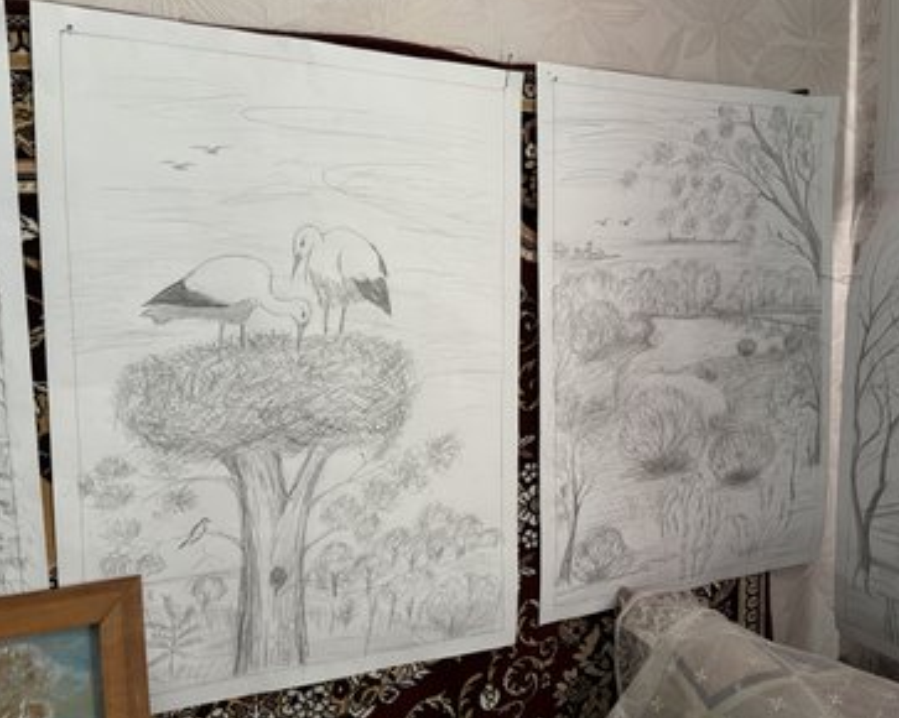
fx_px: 745
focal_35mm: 28
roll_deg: +1.8
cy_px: 354
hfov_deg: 62.2
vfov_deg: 51.5
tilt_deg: -6.4
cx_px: 485
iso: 125
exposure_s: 1/61
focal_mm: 5.96
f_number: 1.6
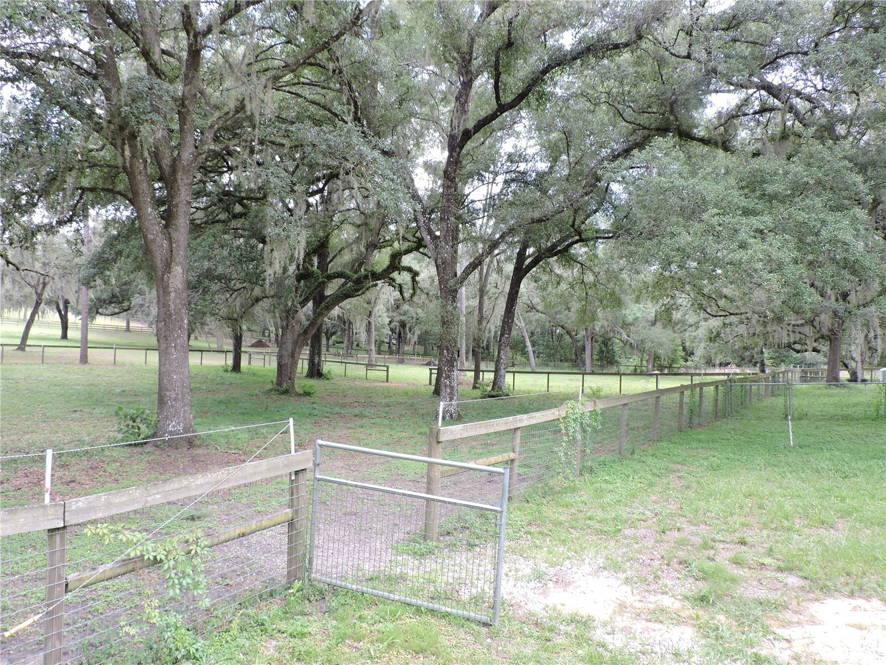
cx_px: 443
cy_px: 332
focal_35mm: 24
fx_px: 614
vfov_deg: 56.8
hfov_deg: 71.6
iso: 100
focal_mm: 4.3
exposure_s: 1/60
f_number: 3
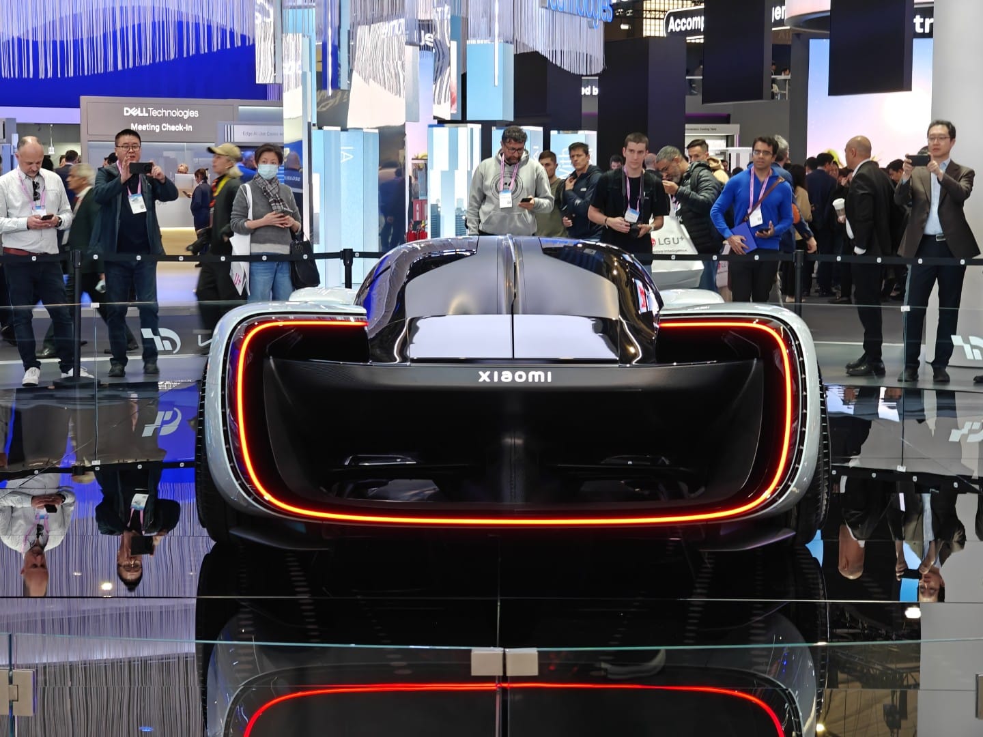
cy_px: 368
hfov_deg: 27.8
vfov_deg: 21.0
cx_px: 492
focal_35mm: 70
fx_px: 1988
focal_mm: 13.3
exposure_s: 1/40
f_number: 2.6
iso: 160
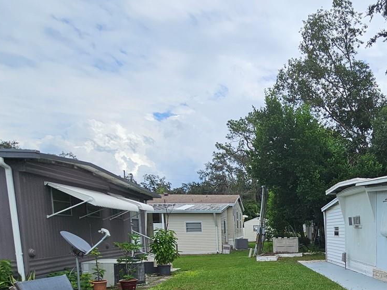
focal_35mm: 28
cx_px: 353
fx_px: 313
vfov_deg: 45.9
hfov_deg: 54.7
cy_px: 250
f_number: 2.2
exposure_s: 1/2866
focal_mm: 2.2
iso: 50
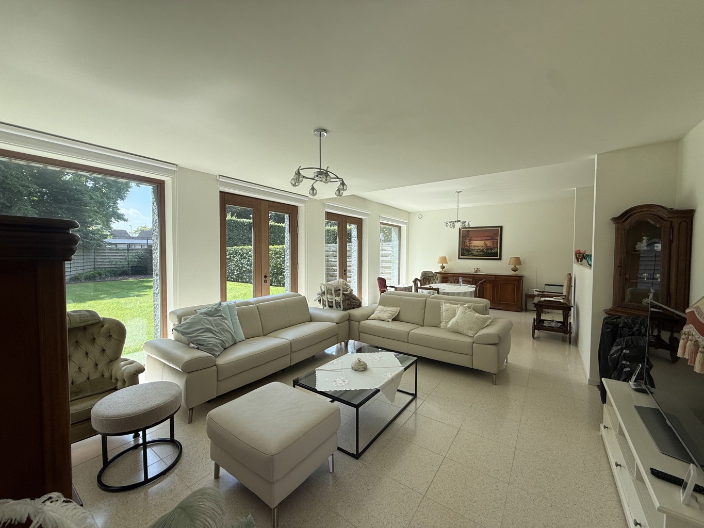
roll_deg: -0.8
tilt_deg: -1.8
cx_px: 352
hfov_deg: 102.1
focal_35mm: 14
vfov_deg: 85.7
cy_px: 264
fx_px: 285
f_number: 2.2
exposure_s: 1/333
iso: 50
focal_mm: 2.22
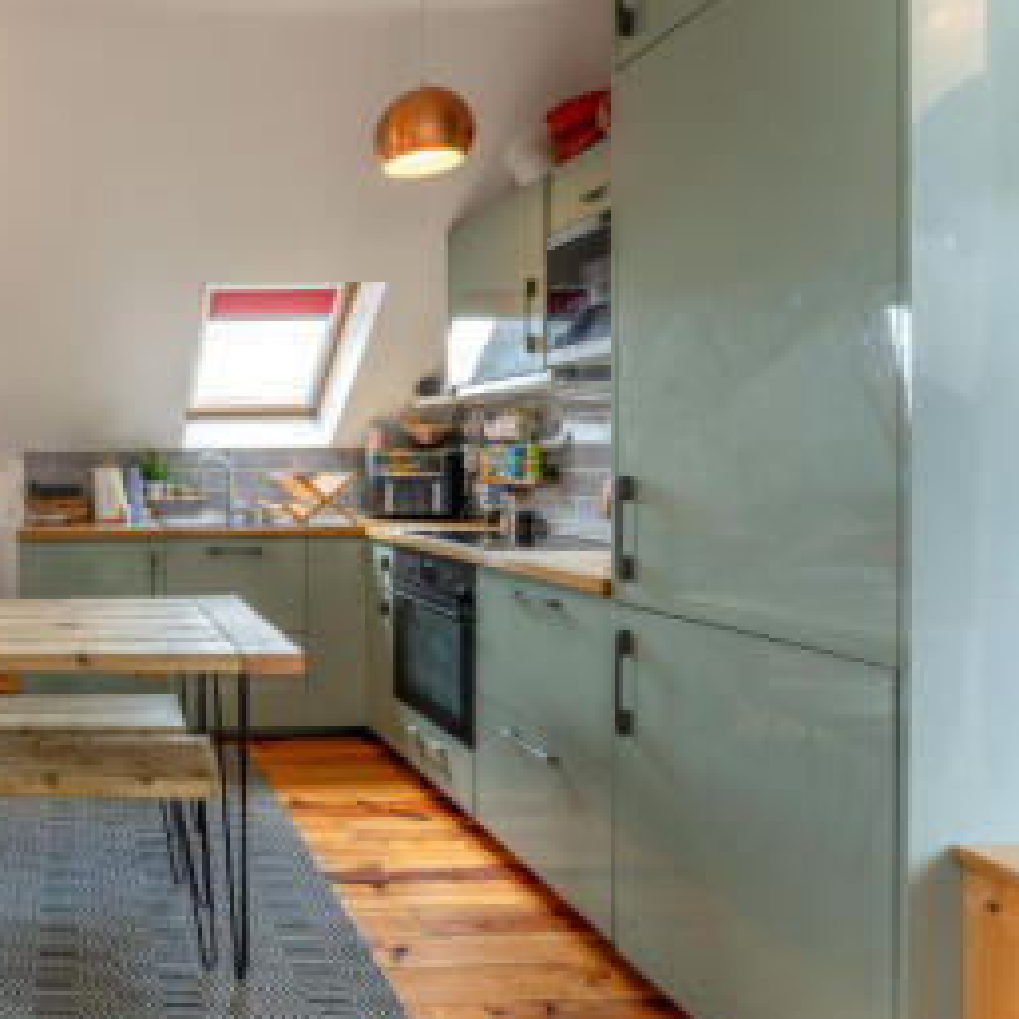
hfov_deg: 59.0
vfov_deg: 69.5
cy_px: 466
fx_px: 733
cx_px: 95
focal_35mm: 22
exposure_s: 1/25
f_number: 8
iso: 400
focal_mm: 14
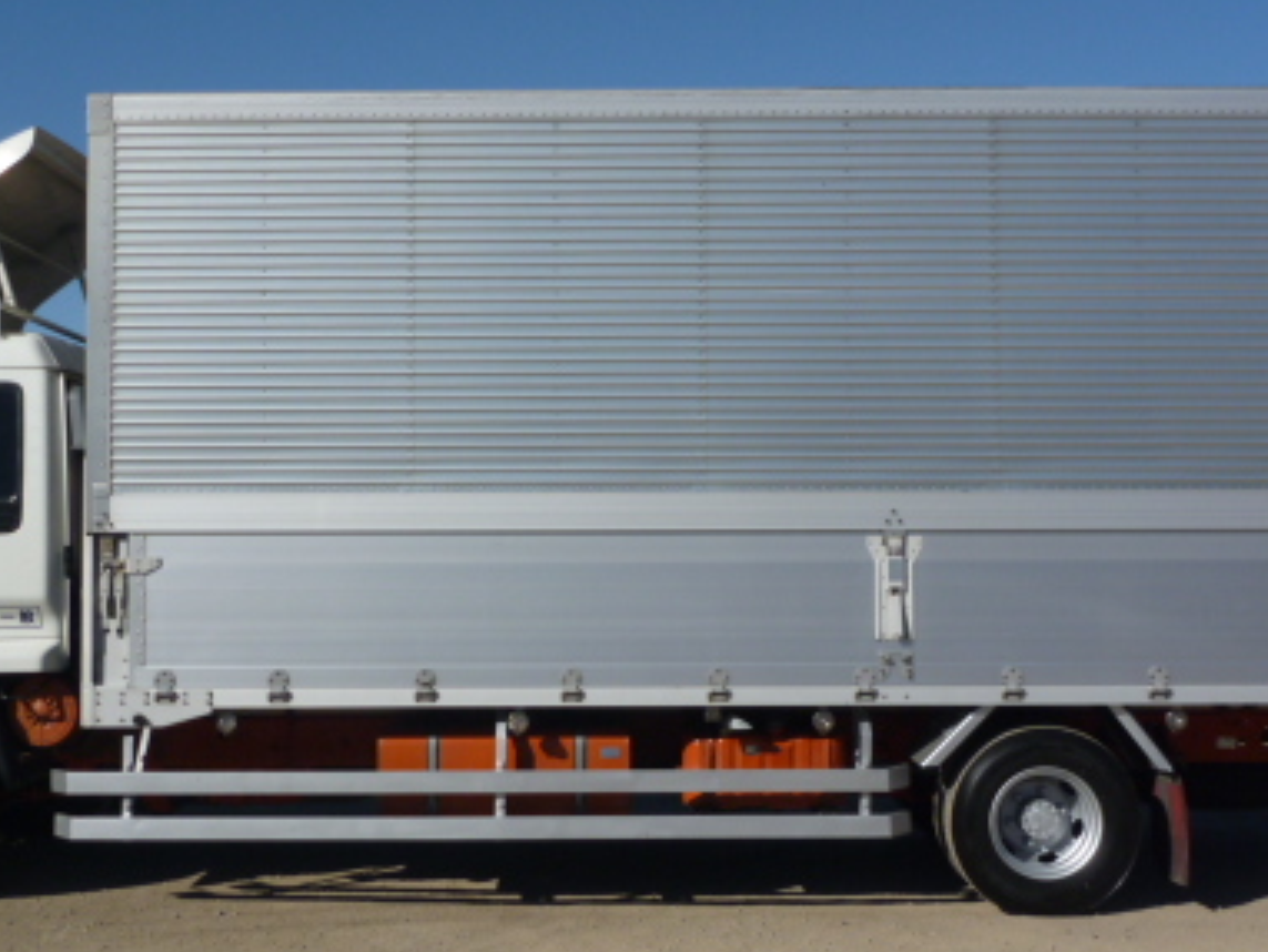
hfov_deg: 40.4
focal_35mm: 47
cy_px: 493
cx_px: 629
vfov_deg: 30.9
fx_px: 1722
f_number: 10
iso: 80
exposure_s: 1/200
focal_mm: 4.9
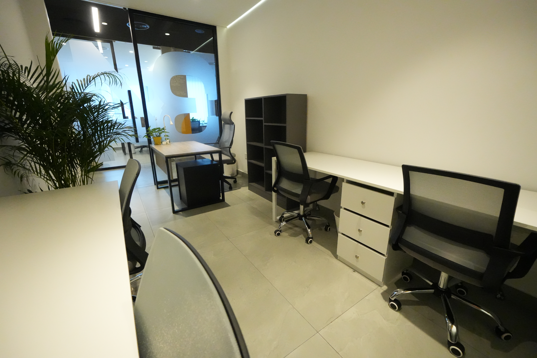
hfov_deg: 100.4
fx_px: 224
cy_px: 179
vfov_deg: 77.3
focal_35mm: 15
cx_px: 268
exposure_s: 1/400
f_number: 4
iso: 8000
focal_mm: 10
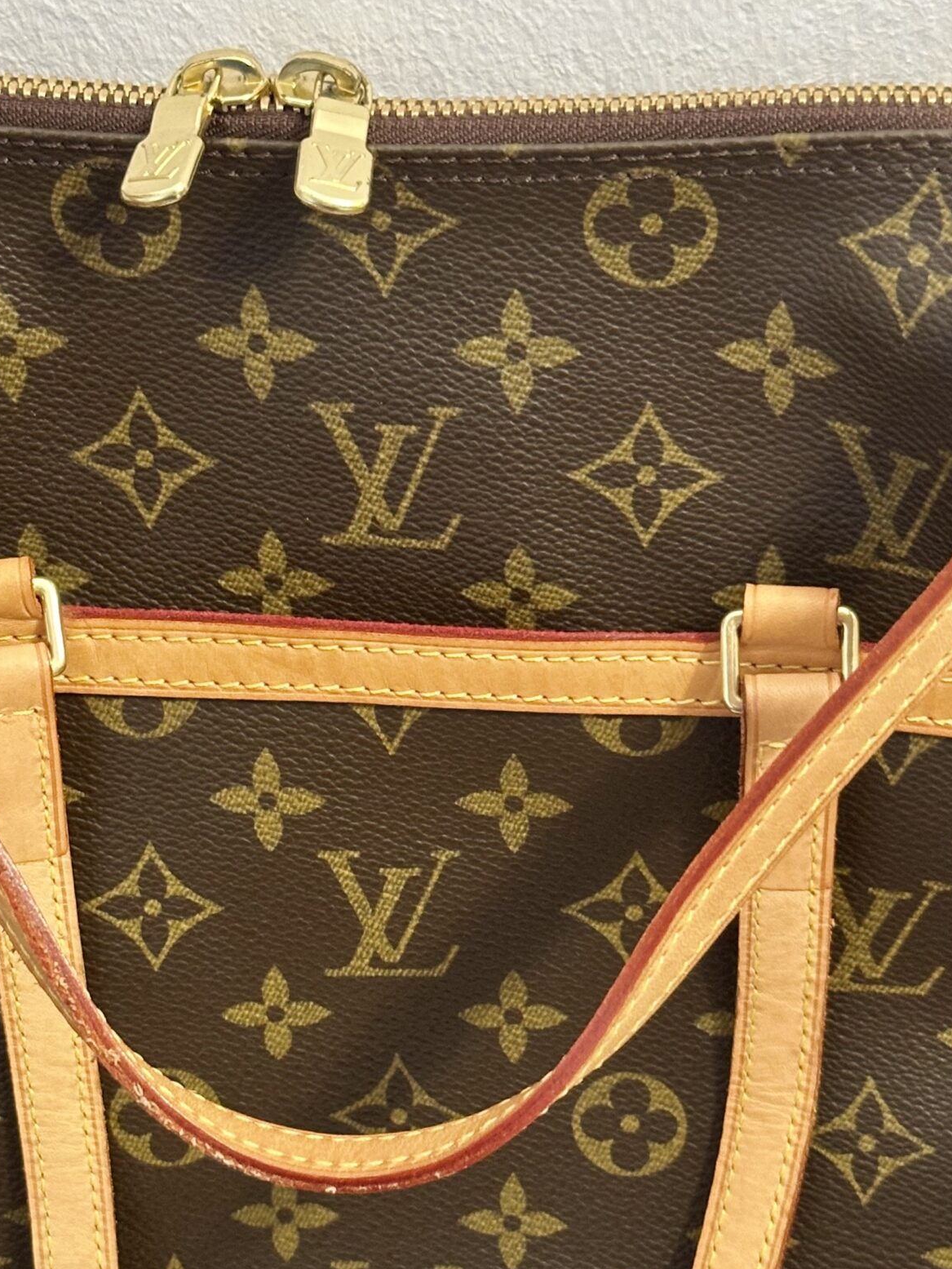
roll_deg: +1.1
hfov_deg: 18.7
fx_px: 2896
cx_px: 409
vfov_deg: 24.6
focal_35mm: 79
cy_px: 819
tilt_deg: -39.1
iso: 200
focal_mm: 6.86
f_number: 1.78
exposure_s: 1/50
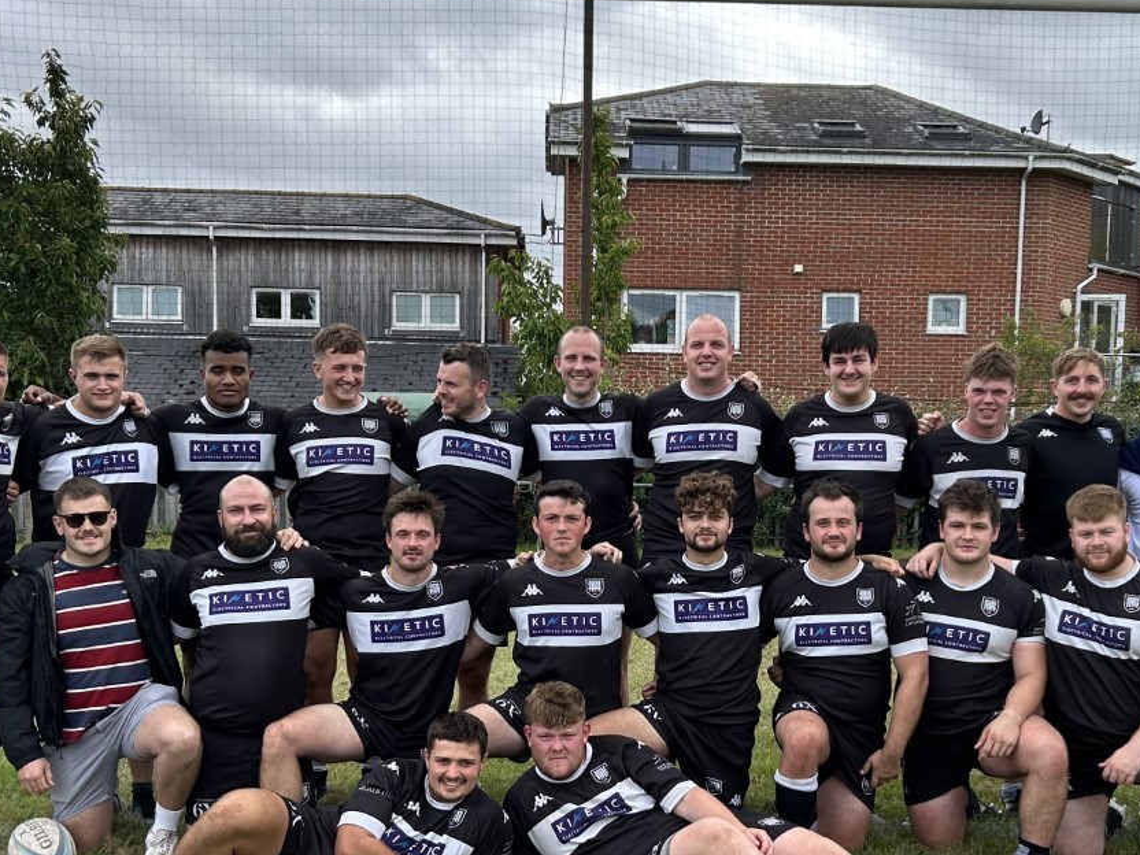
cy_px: 555
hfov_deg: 42.0
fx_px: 1482
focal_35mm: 45
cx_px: 644
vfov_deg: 32.0
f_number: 1.5
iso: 50
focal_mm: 5.7
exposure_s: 1/1252
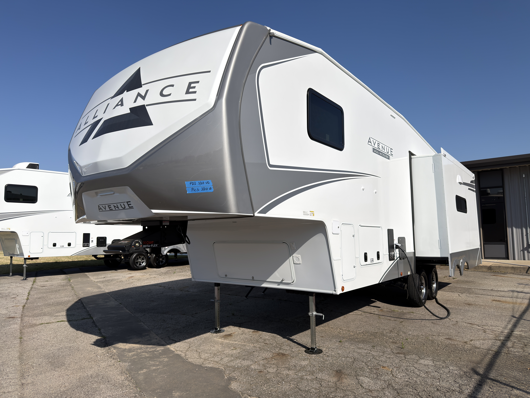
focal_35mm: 24
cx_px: 265
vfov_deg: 56.8
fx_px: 367
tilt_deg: +5.1
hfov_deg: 71.6
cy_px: 199
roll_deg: +1.2
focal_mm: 6.76
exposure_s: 1/10417
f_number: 1.78
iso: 64
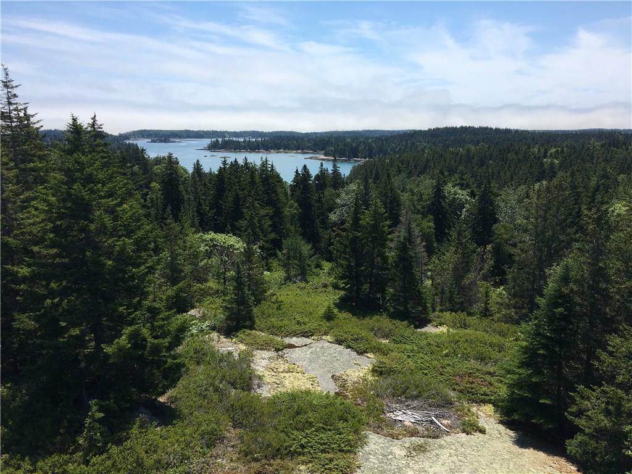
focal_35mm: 29
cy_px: 237
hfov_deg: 61.7
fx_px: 529
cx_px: 316
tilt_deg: -10.9
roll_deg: +0.0
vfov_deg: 48.2
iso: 25
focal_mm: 4.15
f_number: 2.2
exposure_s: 1/2481
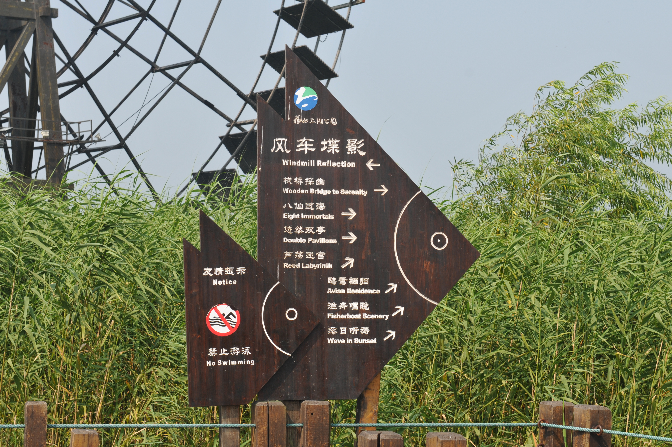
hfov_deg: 22.6
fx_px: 1678
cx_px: 336
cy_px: 224
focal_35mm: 90
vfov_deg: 15.2
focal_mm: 60
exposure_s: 1/250
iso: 200
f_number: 8
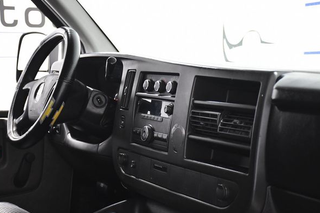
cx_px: 152
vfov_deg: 18.7
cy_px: 107
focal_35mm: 73
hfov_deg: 27.7
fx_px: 649
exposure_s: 1/100
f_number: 4.5
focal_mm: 45
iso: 2500
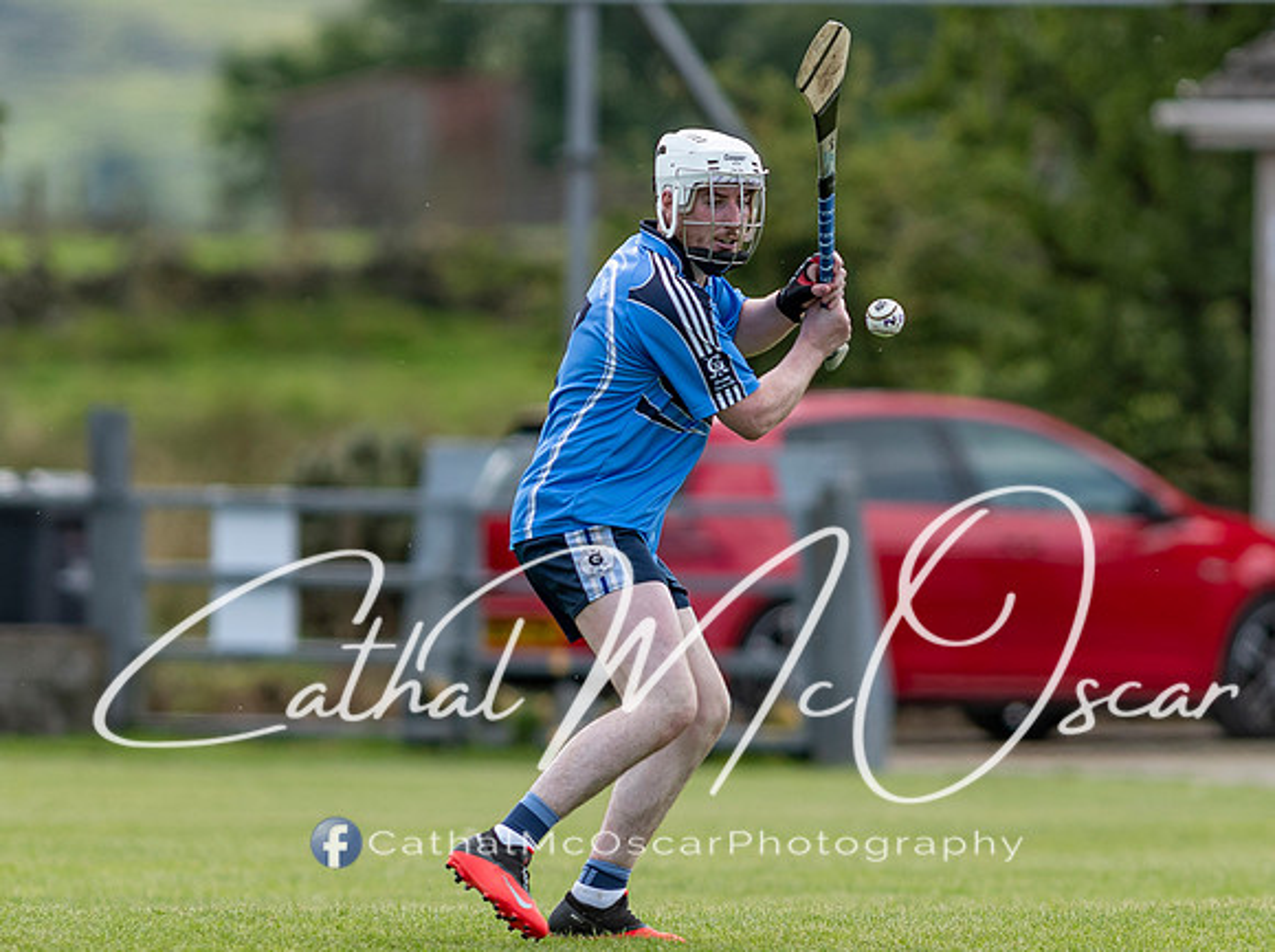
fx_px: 29996
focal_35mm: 816
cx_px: 583
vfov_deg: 1.8
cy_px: 483
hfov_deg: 2.4
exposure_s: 1/1250
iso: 125
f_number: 2.8
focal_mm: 300
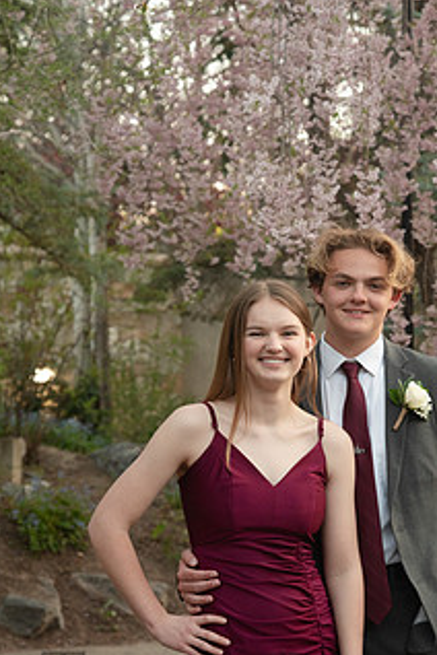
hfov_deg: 12.9
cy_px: 363
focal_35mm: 106
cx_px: 301
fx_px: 1930
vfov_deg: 19.3
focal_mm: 75
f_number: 5.6
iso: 800
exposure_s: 1/125
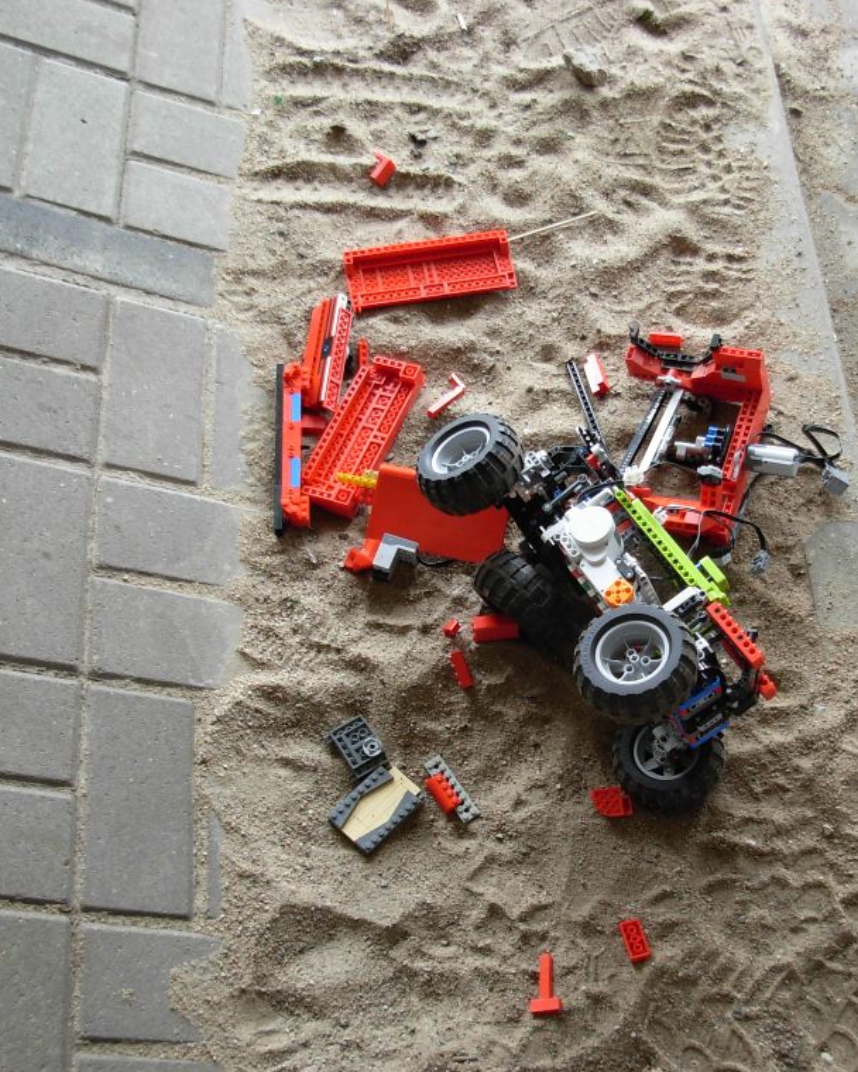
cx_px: 600
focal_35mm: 50
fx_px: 1587
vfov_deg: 37.3
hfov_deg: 29.9
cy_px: 537
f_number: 2.9
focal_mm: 6.3
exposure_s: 1/16
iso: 79
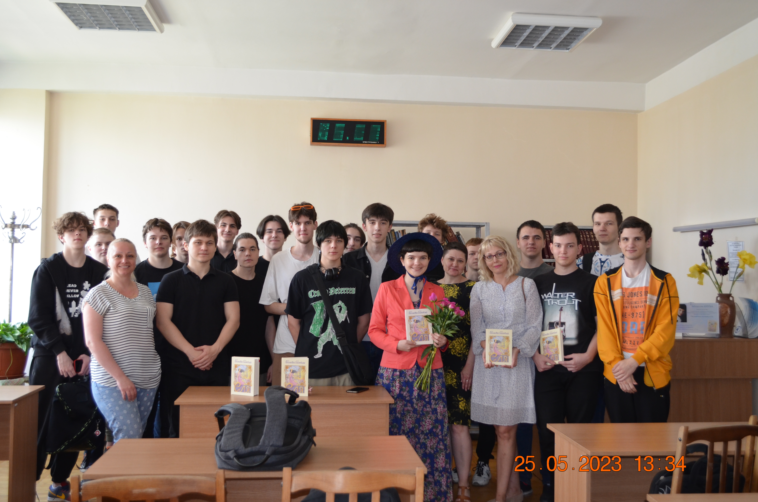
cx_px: 379
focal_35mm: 36
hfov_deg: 53.2
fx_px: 756
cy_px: 251
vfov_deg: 36.7
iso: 800
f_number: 4
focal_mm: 24
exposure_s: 1/80
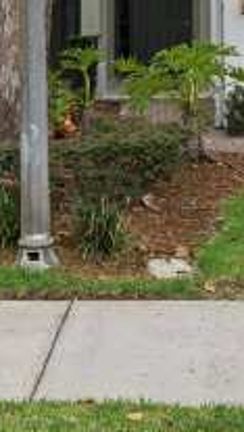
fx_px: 1066
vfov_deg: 21.9
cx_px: 215
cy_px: -14
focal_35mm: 93
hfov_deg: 13.0
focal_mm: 23
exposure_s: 1/25
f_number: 18
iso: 80
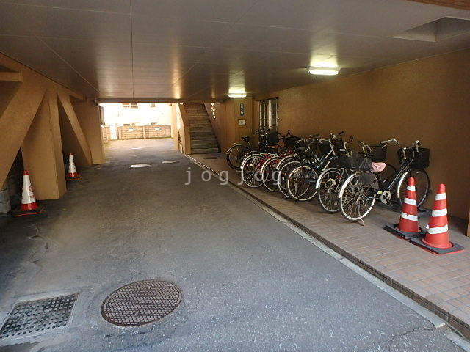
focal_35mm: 21
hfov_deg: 79.0
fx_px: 285
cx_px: 235
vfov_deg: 63.4
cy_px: 176
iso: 250
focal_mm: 3.7
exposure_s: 1/30
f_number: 3.5
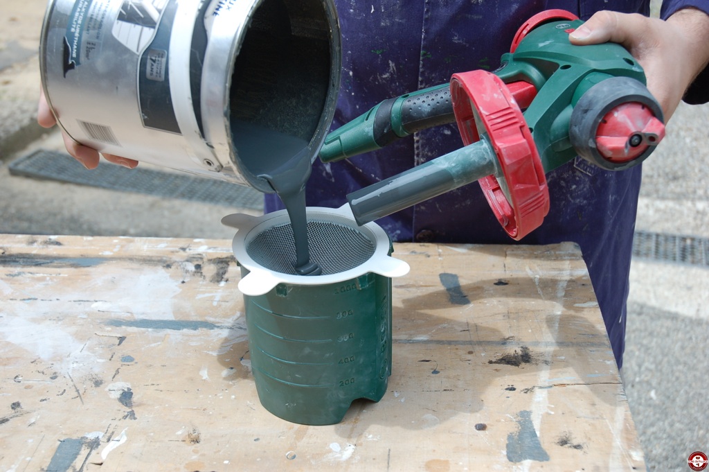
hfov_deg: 42.4
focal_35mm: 46
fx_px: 915
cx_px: 354
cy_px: 236
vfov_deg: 28.9
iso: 250
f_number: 5.6
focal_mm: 31
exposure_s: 1/125
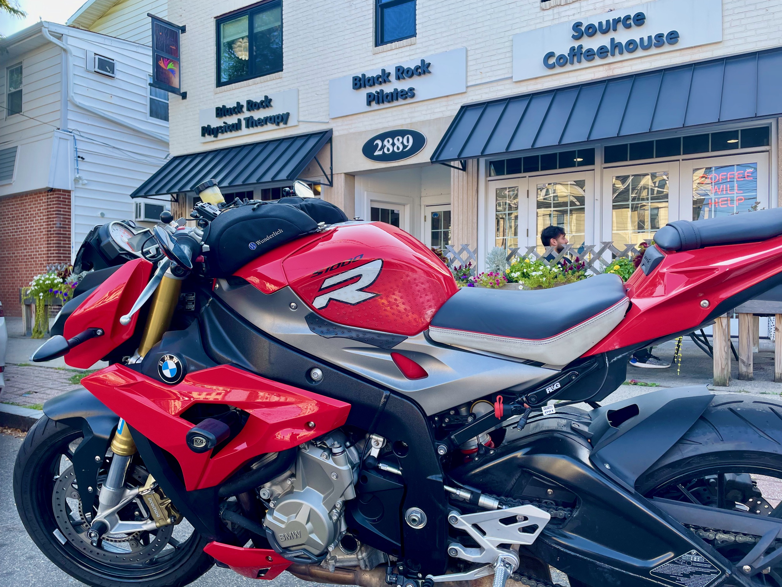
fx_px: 587
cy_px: 294
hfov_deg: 67.3
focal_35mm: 26
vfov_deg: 53.1
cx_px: 391
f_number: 1.6
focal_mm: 4.2
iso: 32
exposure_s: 1/401
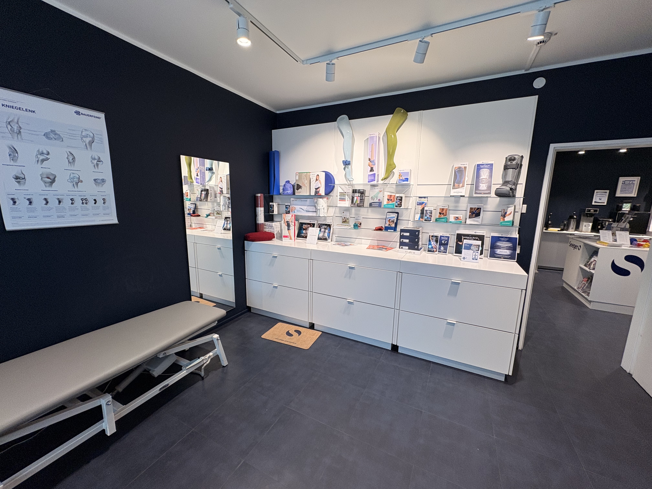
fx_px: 264
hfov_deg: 102.1
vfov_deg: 85.7
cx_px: 326
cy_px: 244
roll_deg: -1.6
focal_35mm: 14
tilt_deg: -10.1
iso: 80
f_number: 2.2
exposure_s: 1/99
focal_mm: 2.22
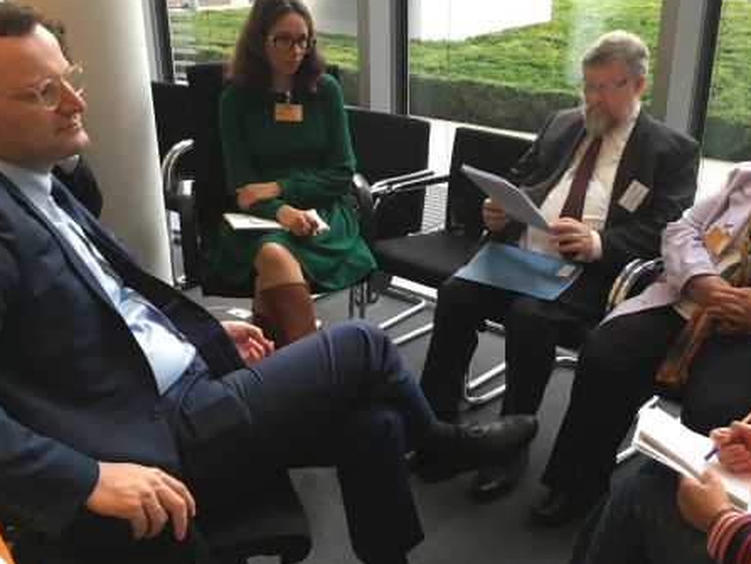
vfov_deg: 36.8
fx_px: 847
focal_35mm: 39
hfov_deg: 47.6
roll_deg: -1.2
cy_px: 291
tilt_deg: -23.1
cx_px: 445
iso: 40
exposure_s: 1/33
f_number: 2.2
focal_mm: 4.15
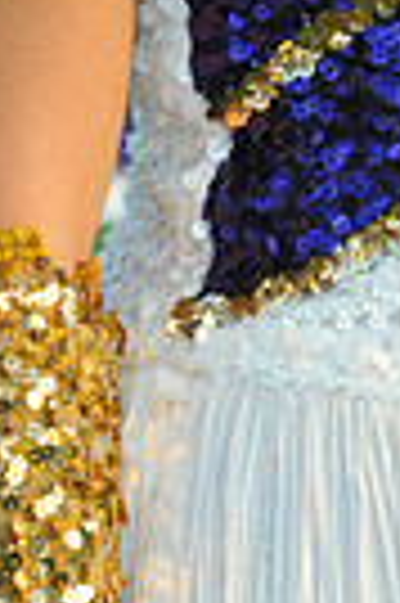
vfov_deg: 2.6
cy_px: -634
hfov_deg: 1.7
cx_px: 449
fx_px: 13367
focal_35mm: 800
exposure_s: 1/250
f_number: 13
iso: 1600
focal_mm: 185
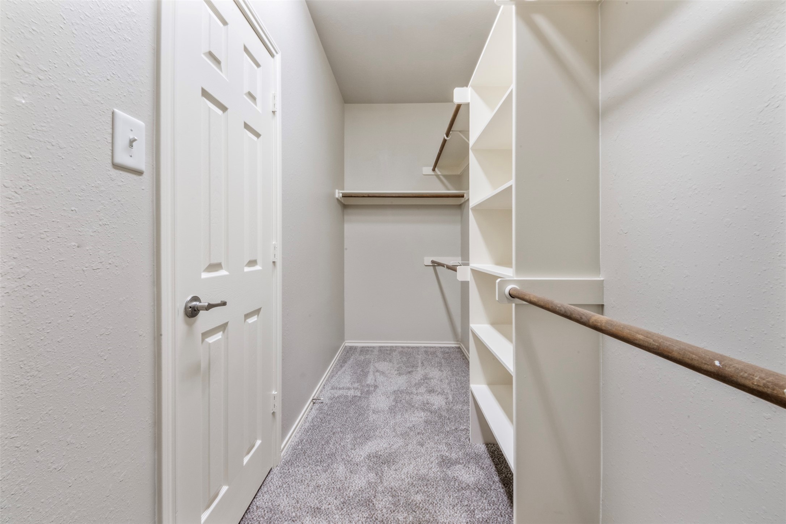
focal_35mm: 12
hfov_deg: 112.6
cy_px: 262
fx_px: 262
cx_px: 393
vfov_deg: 90.0
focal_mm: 12
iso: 250
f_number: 9
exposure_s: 2
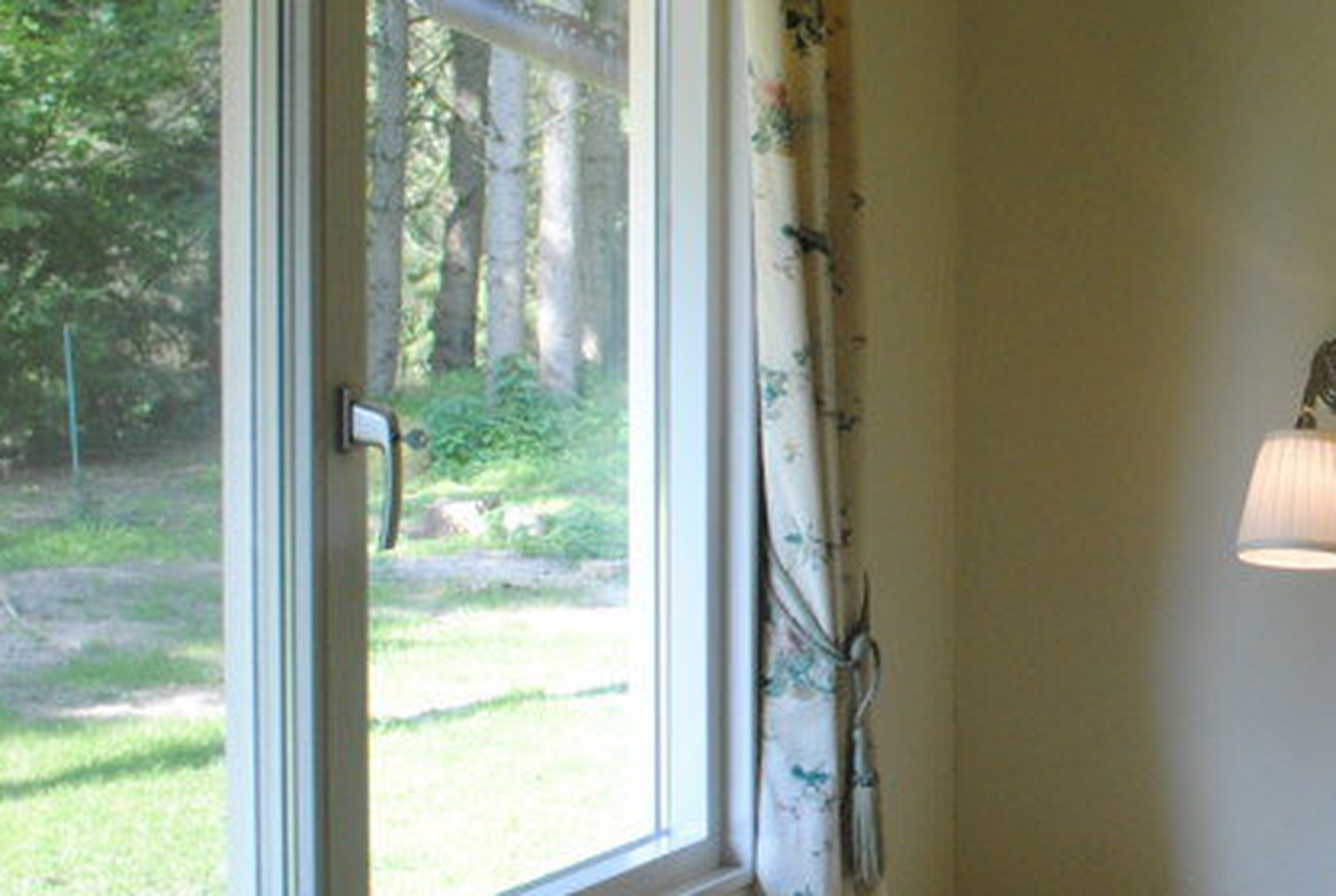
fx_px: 3086
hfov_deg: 23.5
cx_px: 1317
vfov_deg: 16.5
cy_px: 371
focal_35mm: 83
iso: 200
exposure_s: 1/100
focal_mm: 18
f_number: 5
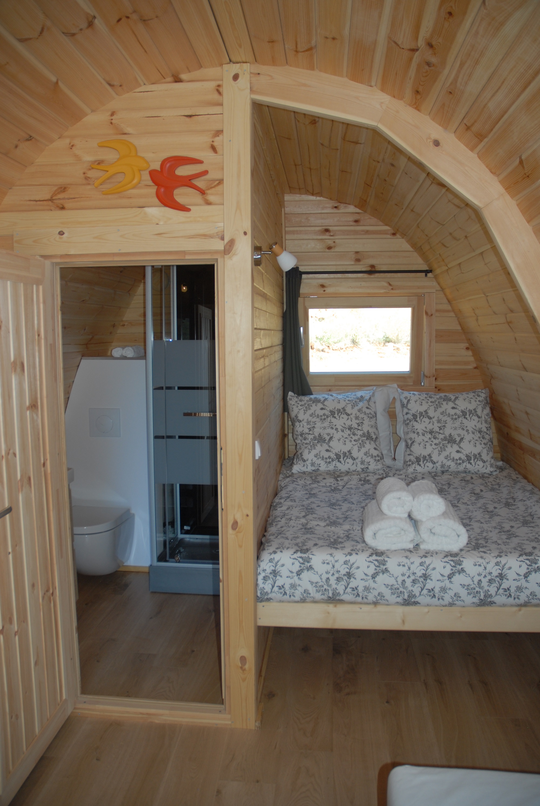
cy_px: 403
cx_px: 270
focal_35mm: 27
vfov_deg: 67.3
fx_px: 606
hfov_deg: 48.1
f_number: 3.5
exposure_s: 1/60
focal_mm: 18
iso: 200
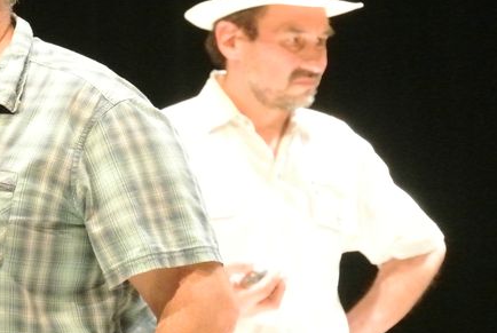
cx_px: 82
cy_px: 140
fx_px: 4564
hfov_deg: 6.2
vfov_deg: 4.2
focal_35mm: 330
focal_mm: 66.4
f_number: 4.5
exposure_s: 1/200
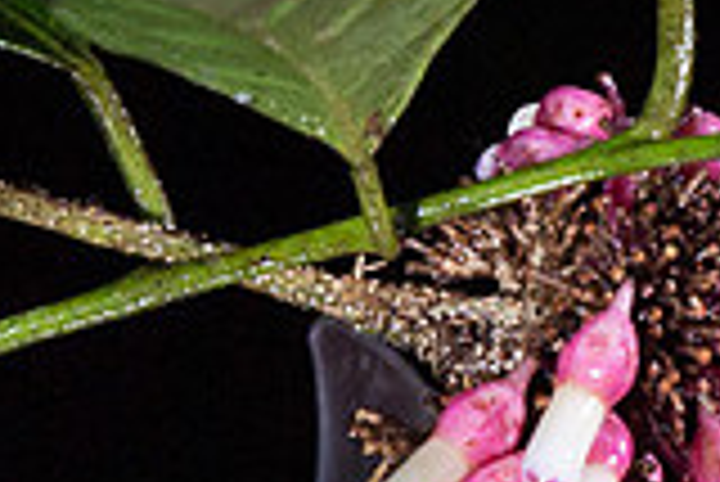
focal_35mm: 1252
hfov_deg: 1.6
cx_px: 1019
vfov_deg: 1.1
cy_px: 331
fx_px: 25062
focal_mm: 160
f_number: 8
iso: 500
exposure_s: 1/250
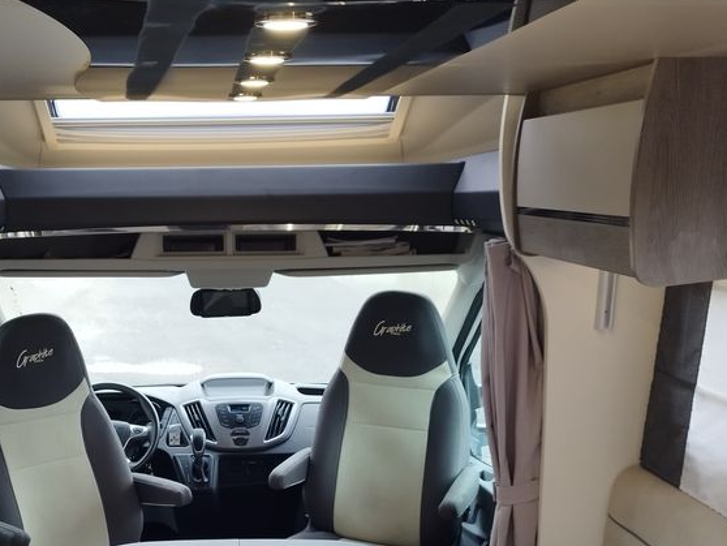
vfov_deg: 32.5
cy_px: 453
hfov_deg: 43.2
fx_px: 903
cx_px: 237
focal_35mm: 43
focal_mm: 5.89
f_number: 1.89
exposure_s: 1/50
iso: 120
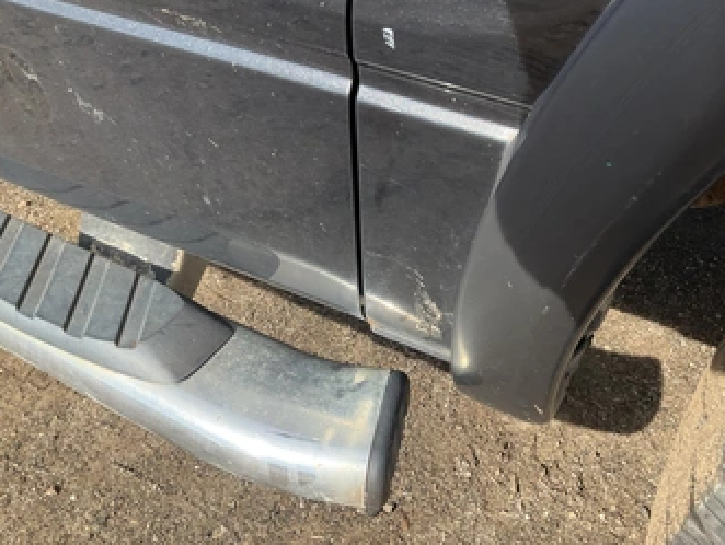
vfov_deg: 40.7
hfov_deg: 52.3
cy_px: 302
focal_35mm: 35
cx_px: 425
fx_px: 734
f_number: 1.8
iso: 25
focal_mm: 3
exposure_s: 1/486
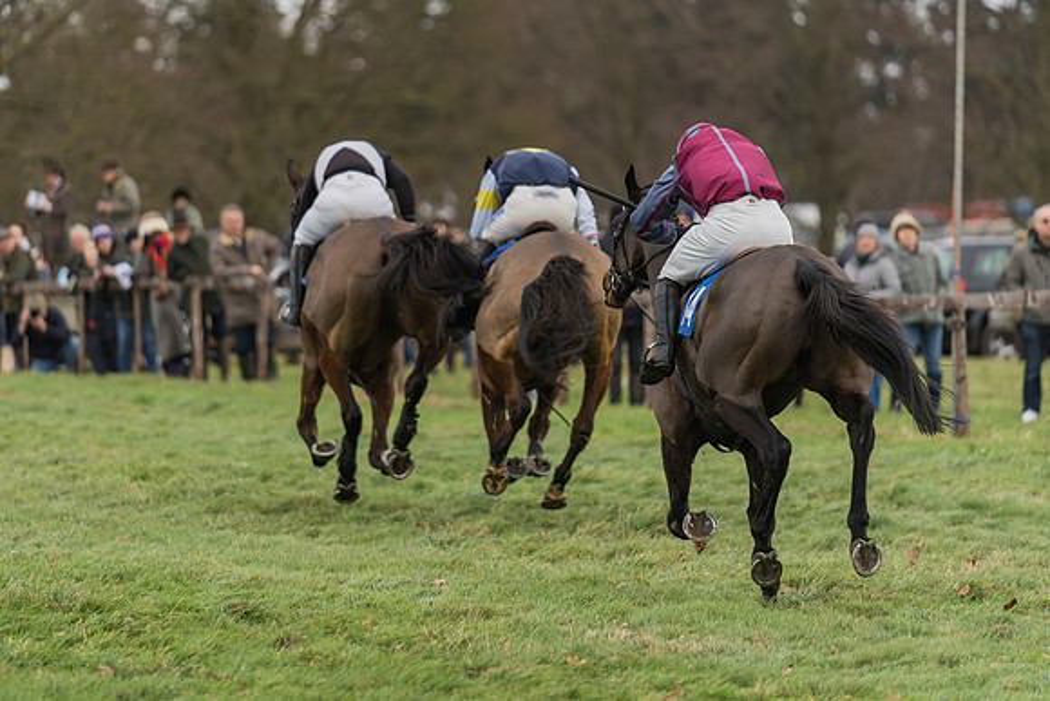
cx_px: 442
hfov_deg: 7.5
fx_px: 8018
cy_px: 219
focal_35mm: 275
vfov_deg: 5.0
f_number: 2.8
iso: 400
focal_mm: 200
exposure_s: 1/1000
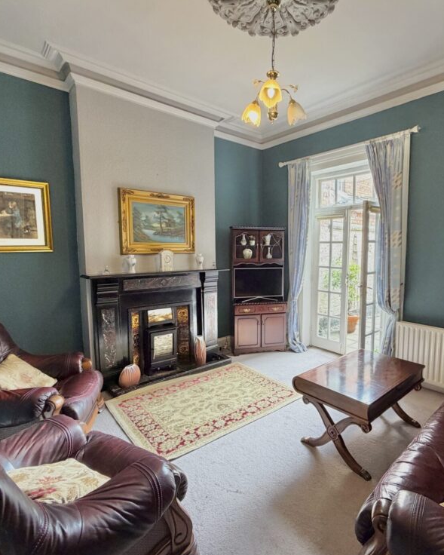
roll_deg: -0.4
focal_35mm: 19
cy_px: 277
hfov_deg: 69.9
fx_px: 312
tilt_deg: -5.8
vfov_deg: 83.3
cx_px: 273
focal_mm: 2.22
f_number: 2.2
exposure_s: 1/99
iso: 320
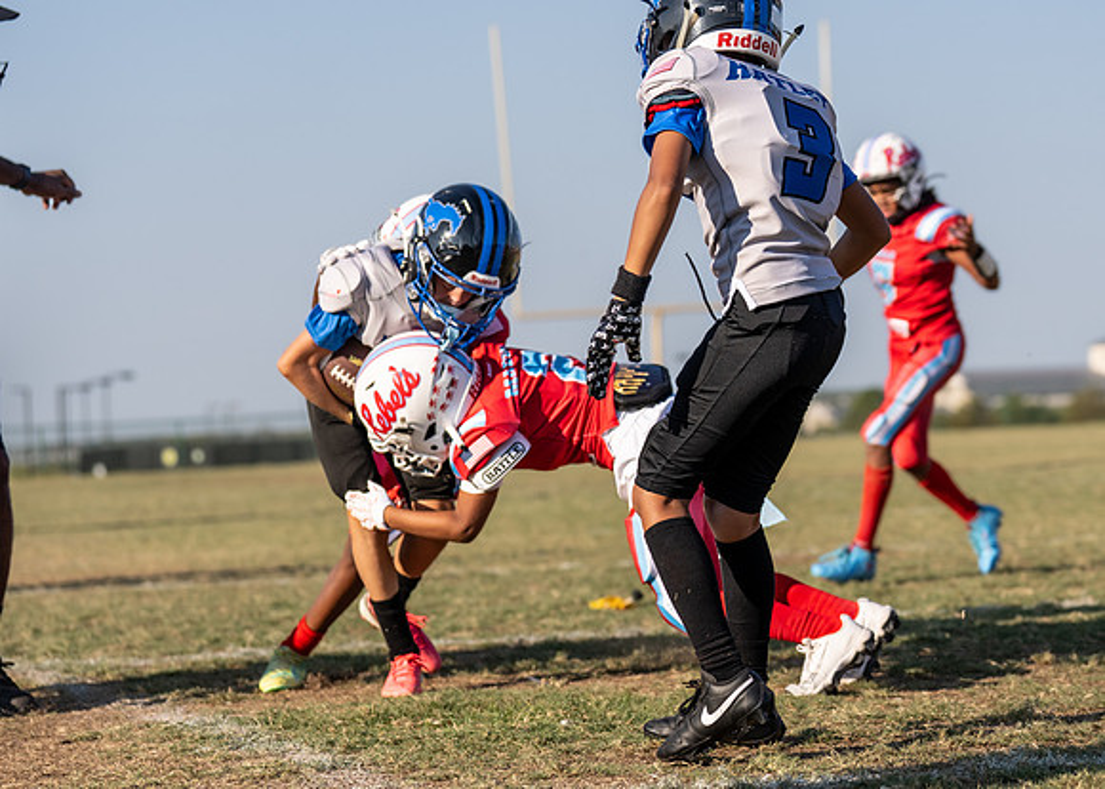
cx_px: 642
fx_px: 3508
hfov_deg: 17.9
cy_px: 415
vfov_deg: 12.8
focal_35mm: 112
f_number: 3.2
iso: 125
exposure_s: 1/3200
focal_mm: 79
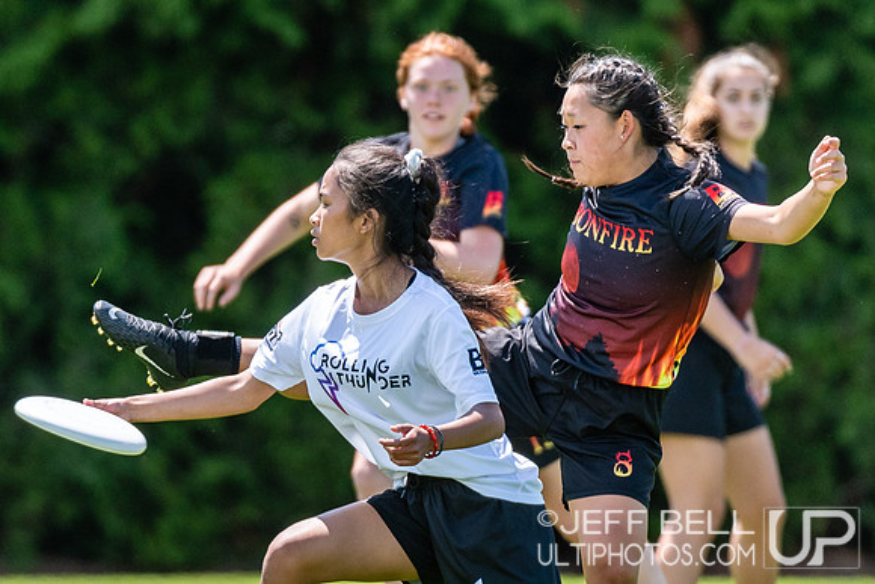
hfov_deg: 1.9
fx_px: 26464
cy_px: 407
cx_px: 338
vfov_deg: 1.3
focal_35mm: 1089
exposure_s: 1/1600
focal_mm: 400
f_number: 4
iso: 360
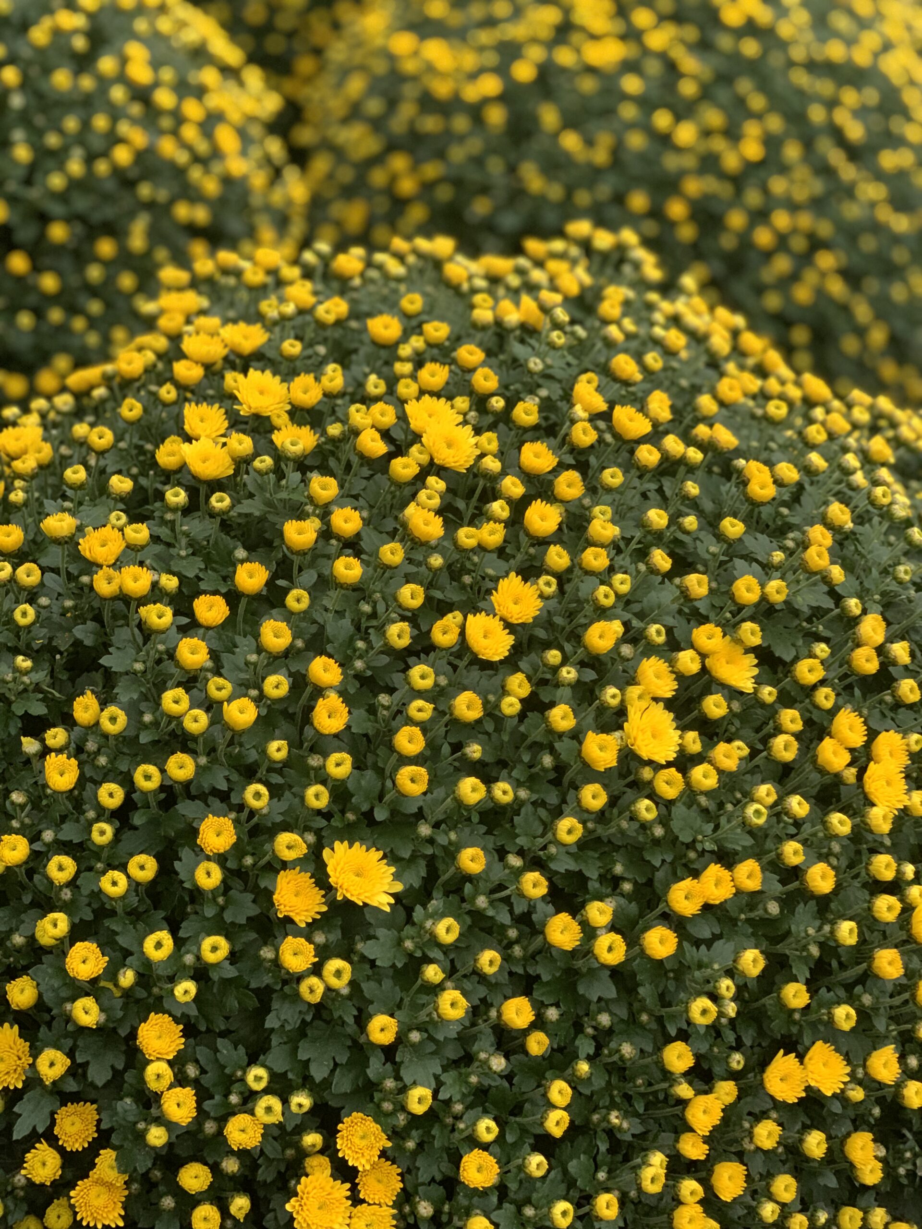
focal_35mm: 52
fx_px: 1847
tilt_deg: -31.6
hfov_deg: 28.0
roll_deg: -20.5
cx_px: 461
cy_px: 614
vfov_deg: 36.8
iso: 160
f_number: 2.4
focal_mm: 6
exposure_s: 1/60
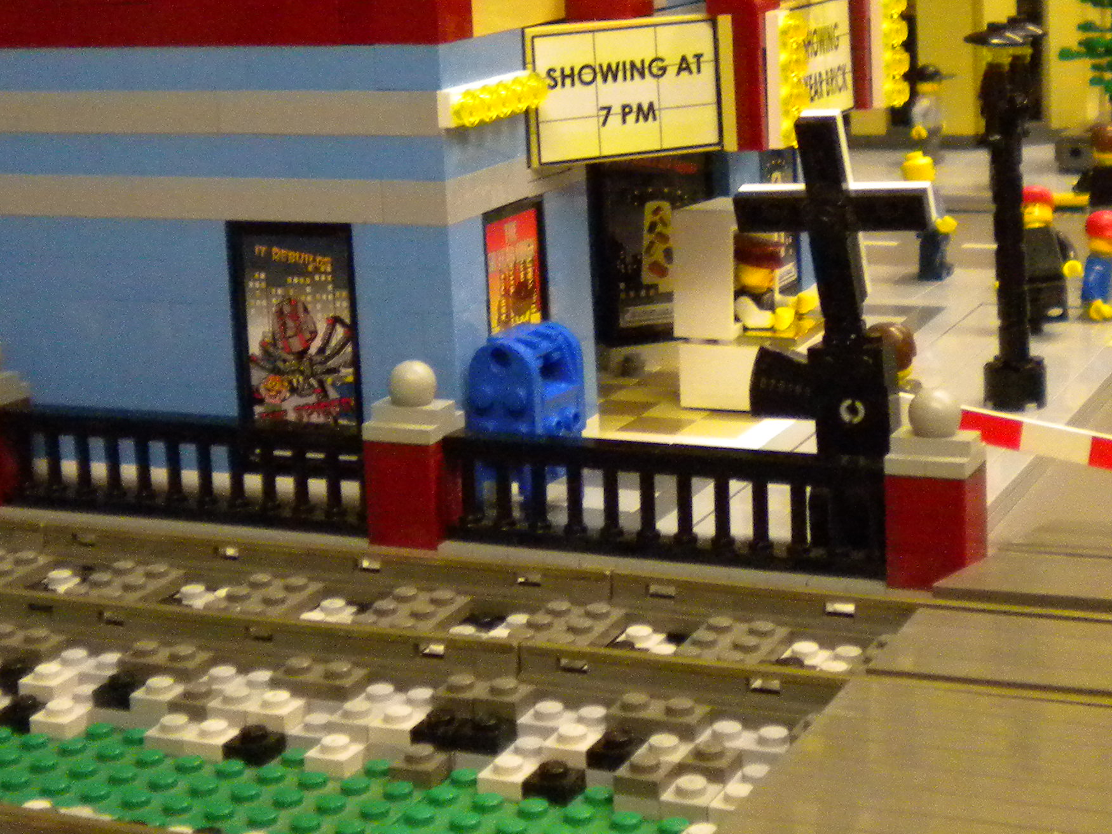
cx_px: 610
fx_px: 2345
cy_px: 160
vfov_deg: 19.9
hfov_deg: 26.7
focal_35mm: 73
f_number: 3.1
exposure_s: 1/52.6
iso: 657
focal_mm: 6.3
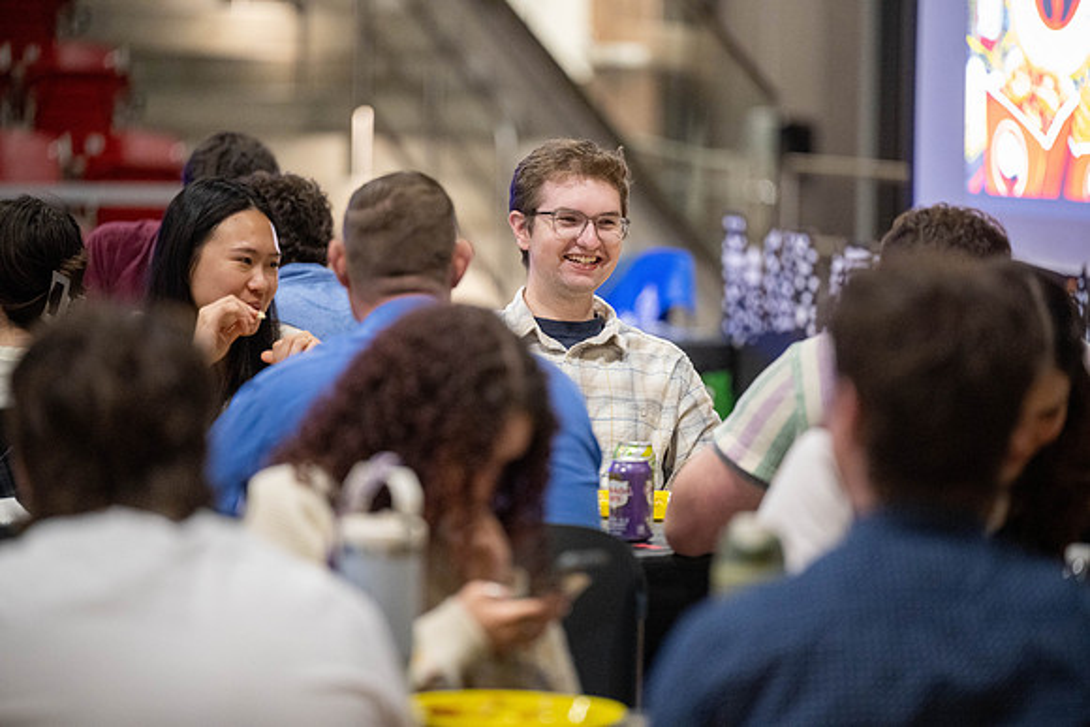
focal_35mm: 200
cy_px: 364
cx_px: 545
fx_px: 6057
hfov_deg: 10.3
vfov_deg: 6.9
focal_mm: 200
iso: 5000
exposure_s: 1/250
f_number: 2.8
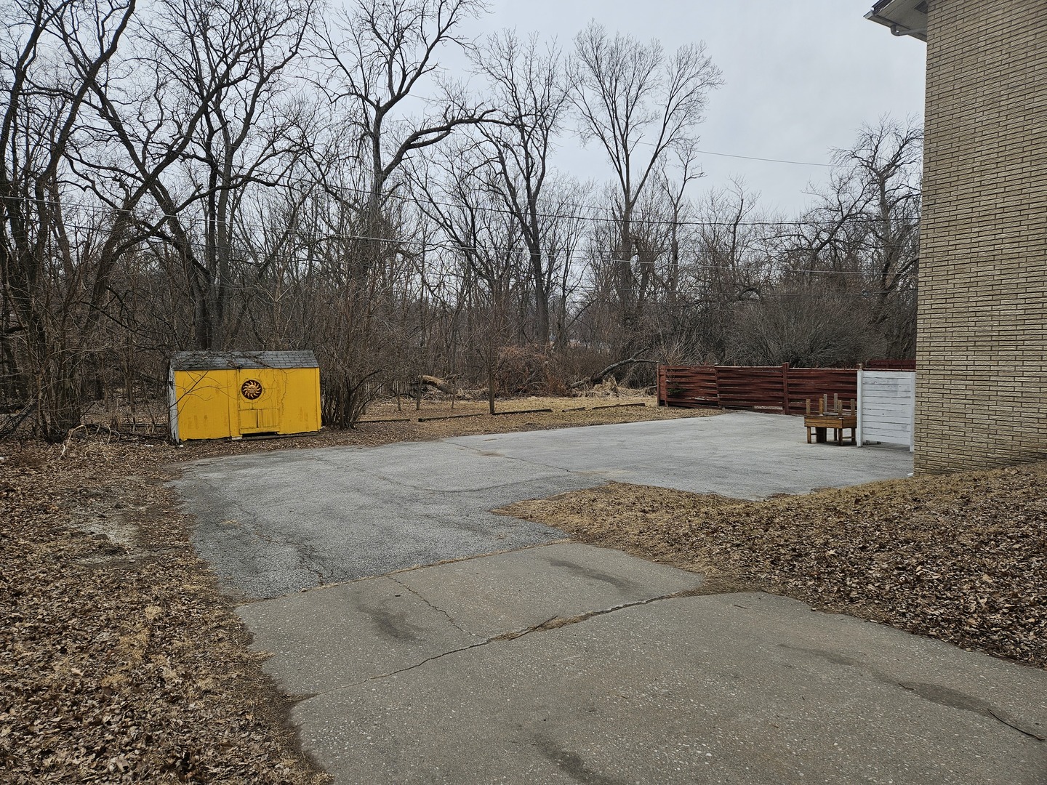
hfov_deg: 73.9
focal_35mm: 23
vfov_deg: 58.9
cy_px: 392
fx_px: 696
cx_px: 524
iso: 25
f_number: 1.8
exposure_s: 1/799
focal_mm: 5.4
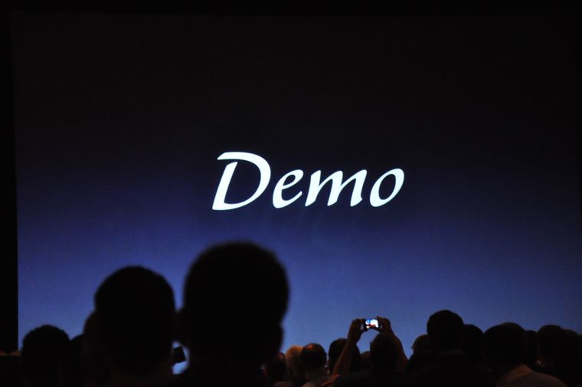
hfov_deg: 18.2
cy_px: 194
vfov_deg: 12.2
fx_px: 1817
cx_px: 291
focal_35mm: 112
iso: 1800
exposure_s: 1/30
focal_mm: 75
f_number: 5.3
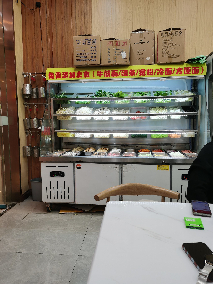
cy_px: 142
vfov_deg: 65.3
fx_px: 222
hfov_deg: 51.4
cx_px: 106
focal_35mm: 27
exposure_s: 1/100
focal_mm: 5.58
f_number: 1.8
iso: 125
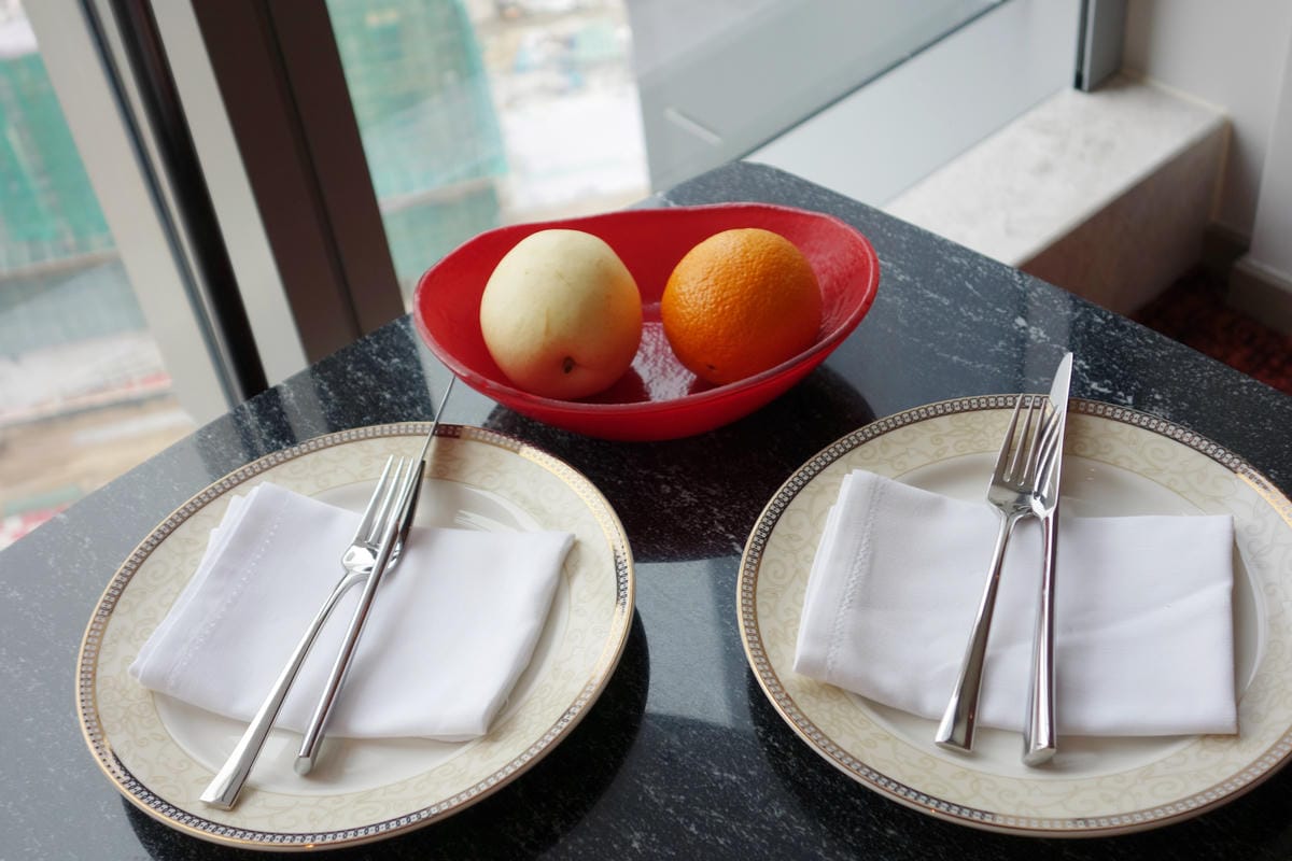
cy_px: 430
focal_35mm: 45
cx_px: 646
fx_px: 1615
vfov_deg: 29.9
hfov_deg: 43.6
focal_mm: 16.78
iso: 125
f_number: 3.2
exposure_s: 1/50
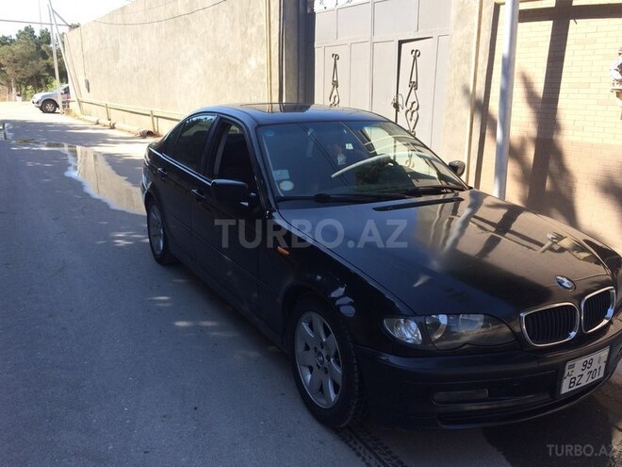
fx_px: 521
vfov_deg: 48.2
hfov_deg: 61.7
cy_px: 234
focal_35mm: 29
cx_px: 311
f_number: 2.2
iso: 32
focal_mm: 4.15
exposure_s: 1/604
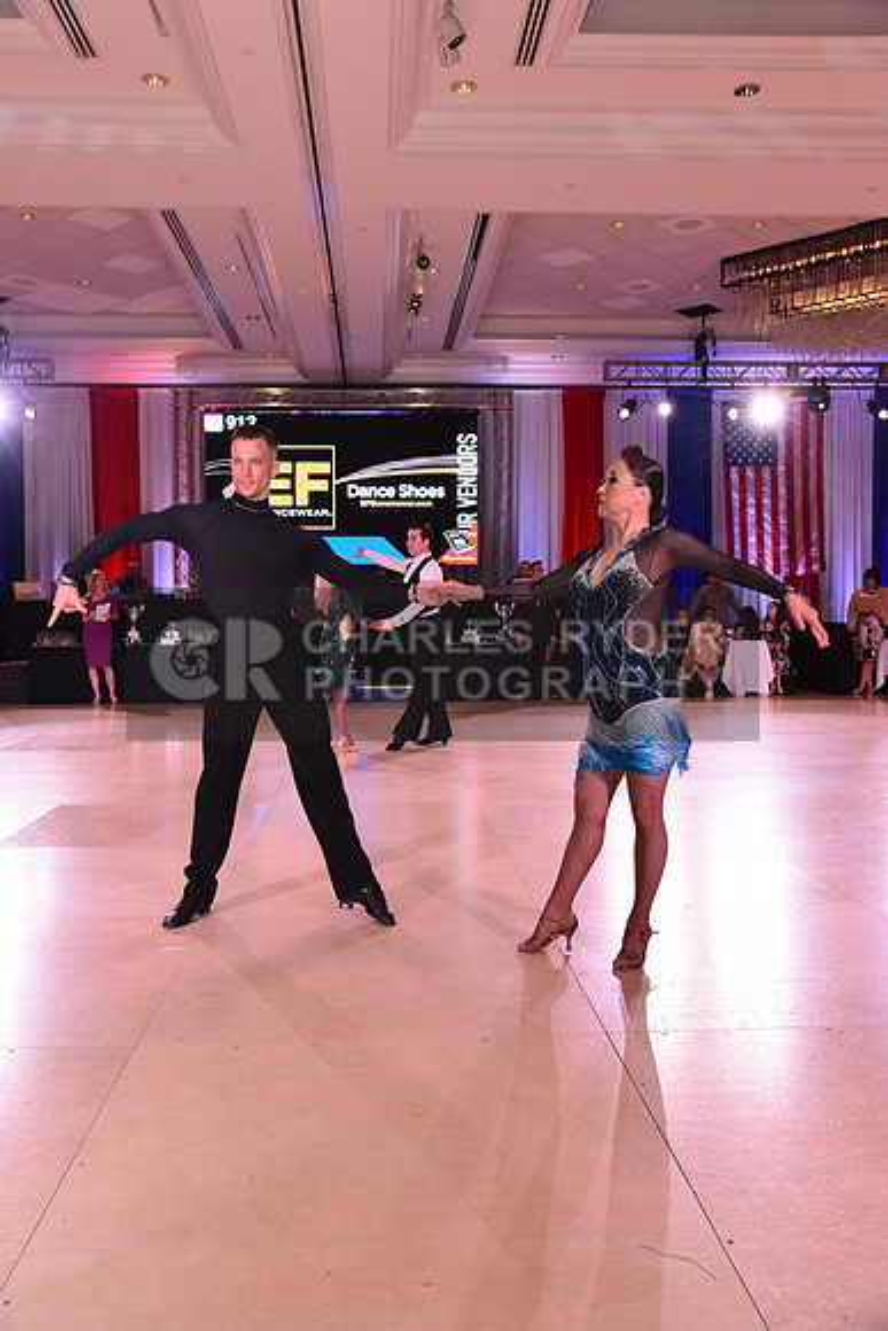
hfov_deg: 43.6
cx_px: 444
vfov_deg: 61.9
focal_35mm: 30
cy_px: 666
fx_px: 1109
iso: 2500
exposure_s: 1/320
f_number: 6.3
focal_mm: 30
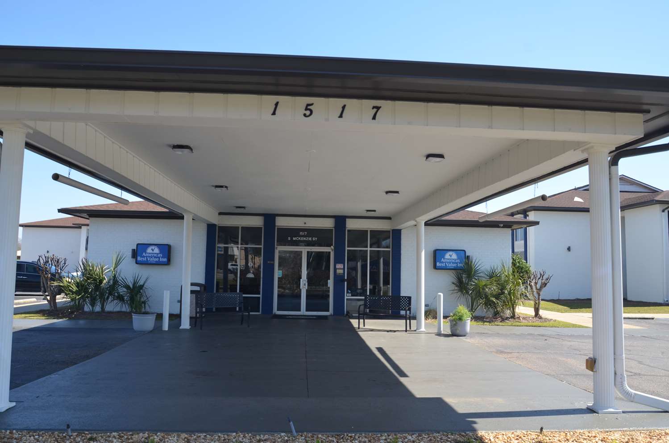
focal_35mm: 27
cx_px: 334
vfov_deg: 47.7
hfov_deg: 67.5
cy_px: 222
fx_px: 501
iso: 200
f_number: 6.3
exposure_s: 1/320
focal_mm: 18
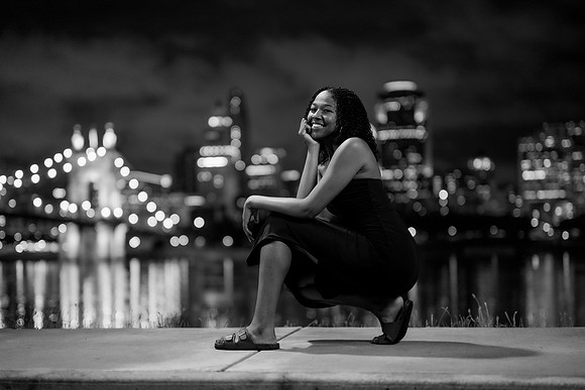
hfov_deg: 34.5
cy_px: 226
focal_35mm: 58
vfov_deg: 23.4
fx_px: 940
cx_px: 247
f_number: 1.2
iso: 320
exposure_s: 1/50
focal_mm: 50
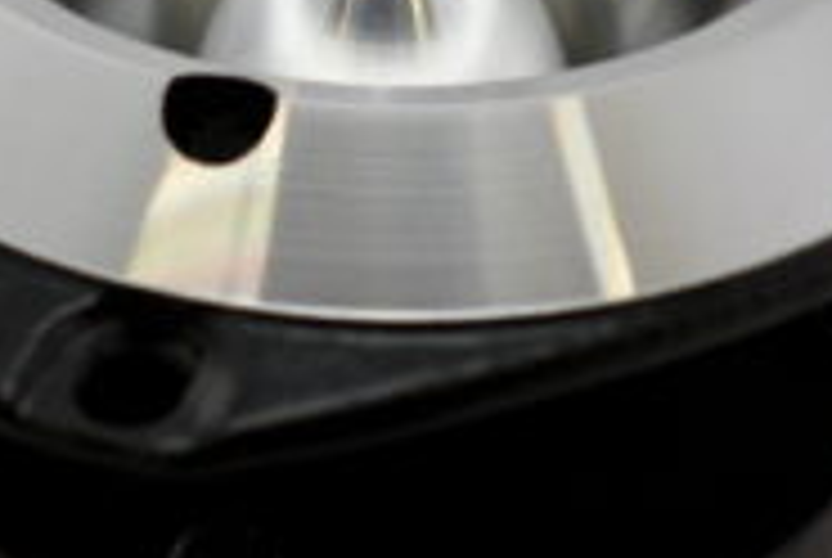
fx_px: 1944
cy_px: -50
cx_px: 319
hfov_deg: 24.1
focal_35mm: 84
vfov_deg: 15.9
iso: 80
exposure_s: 1/45
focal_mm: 6.5
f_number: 3
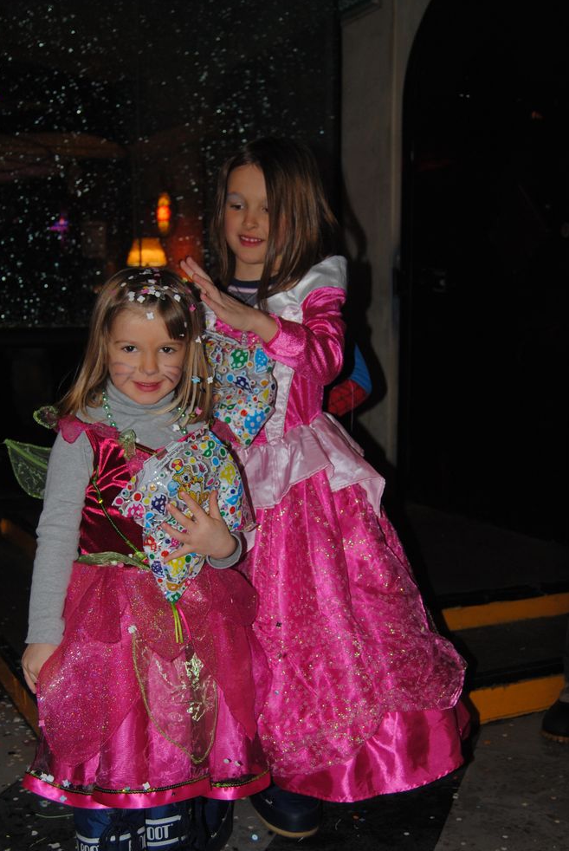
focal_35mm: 44
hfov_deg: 30.6
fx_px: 1041
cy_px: 497
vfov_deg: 44.3
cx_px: 256
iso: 200
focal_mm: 24
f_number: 3.8
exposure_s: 1/60
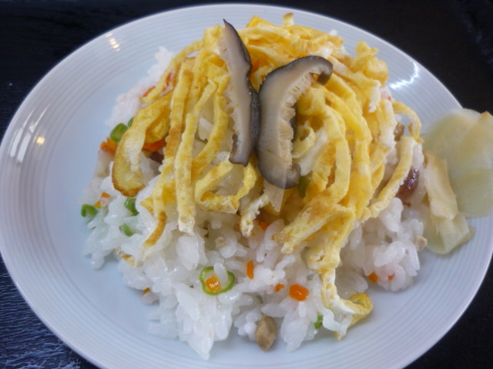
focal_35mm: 33
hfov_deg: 55.4
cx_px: 246
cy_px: 184
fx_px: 470
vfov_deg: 42.9
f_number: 2.8
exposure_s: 1/30
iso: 160
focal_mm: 5.5
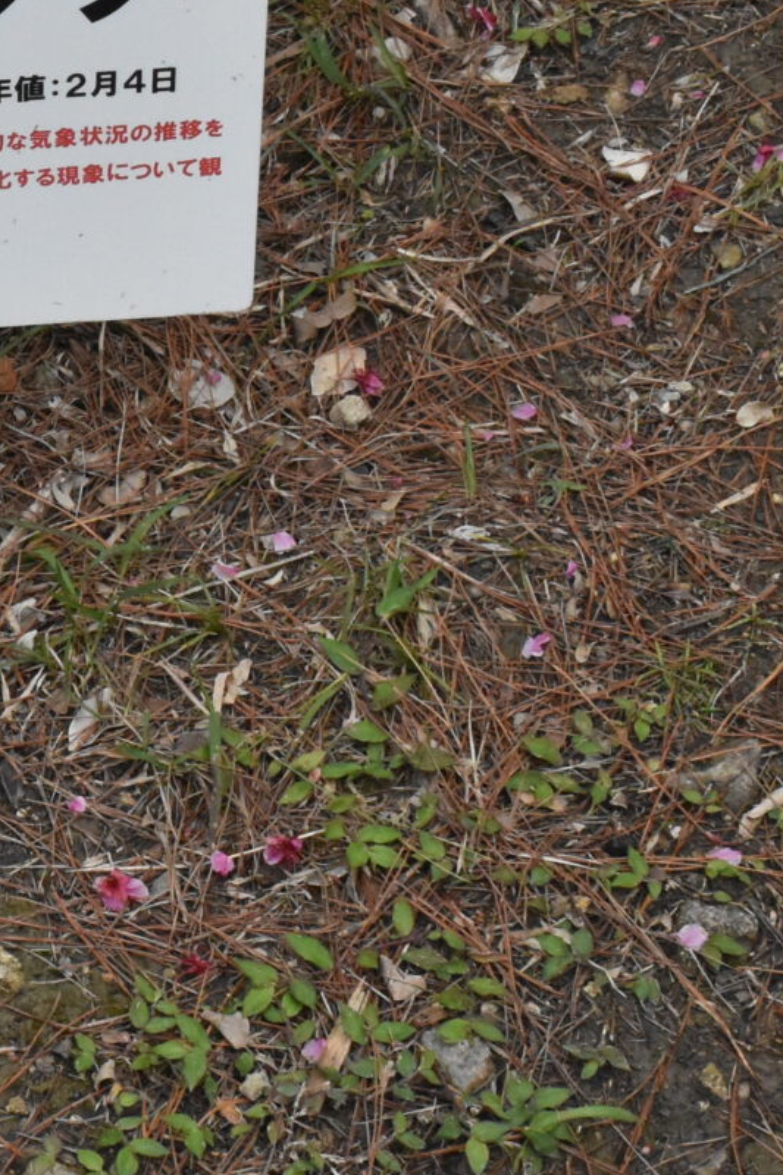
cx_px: -519
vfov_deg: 14.2
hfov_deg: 9.2
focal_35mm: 144
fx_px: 4700
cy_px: 403
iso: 2500
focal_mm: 30
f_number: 11
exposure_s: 1/500
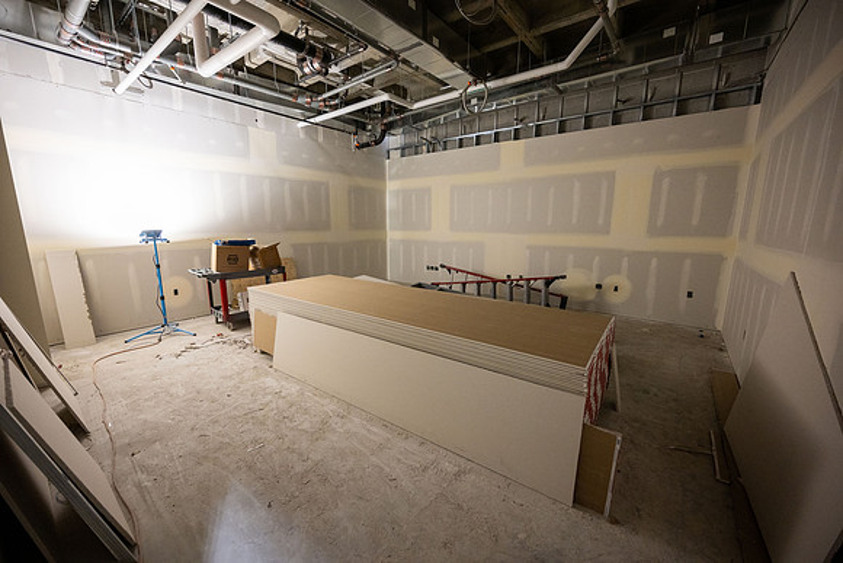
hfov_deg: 104.2
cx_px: 422
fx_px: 328
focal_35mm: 14
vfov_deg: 81.2
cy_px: 282
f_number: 4
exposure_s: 1/100
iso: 1600
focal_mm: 14
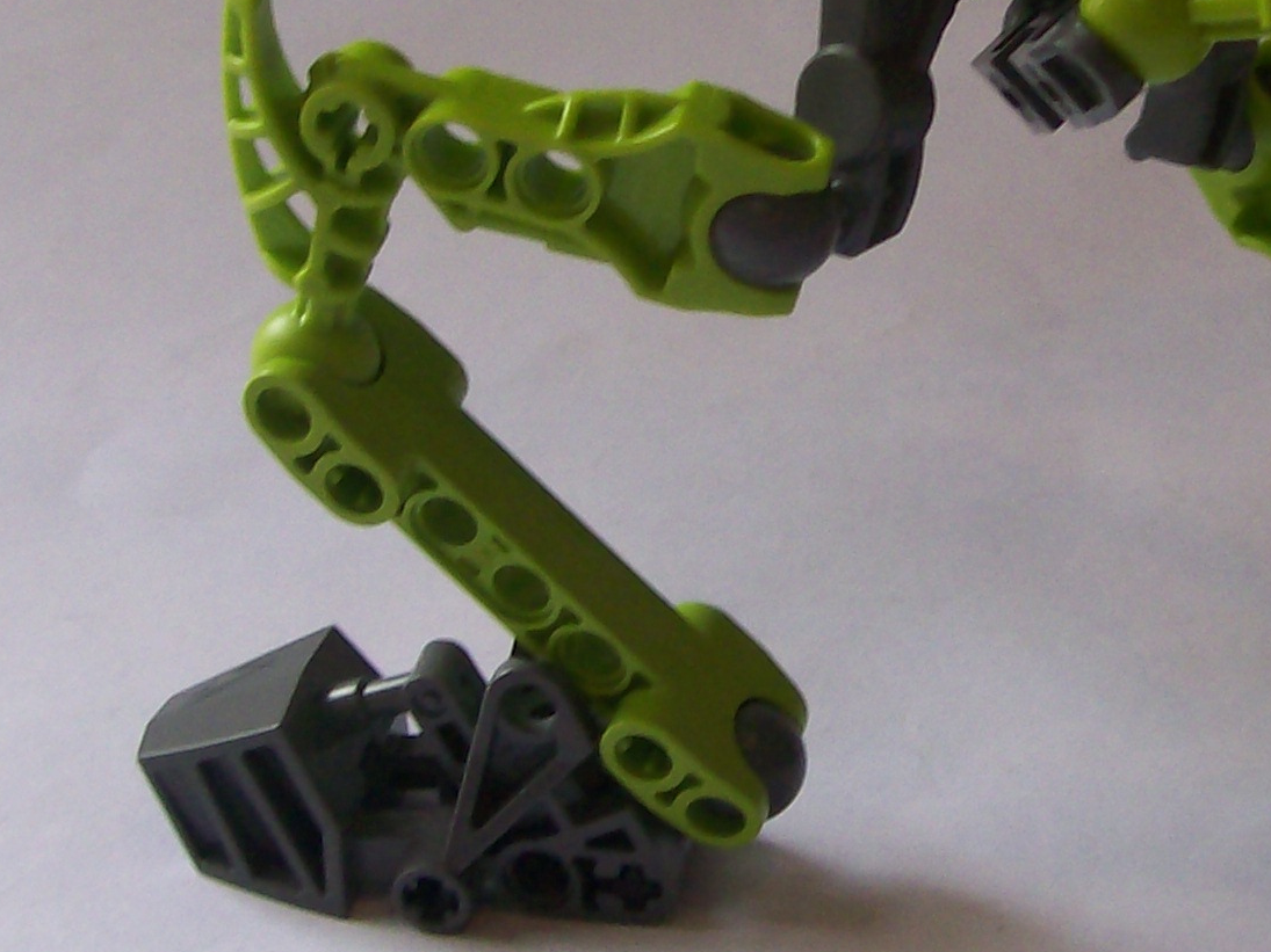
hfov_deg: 19.4
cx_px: 867
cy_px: 283
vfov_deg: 14.6
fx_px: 3708
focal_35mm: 101
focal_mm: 6
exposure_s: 1/70
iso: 80
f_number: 2.7
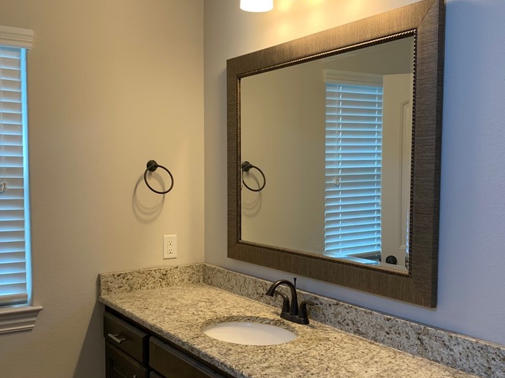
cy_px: 222
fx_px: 554
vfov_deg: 37.6
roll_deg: -1.5
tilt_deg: -5.1
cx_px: 256
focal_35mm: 38
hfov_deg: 49.0
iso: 64
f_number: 1.8
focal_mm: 4.25
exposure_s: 1/60
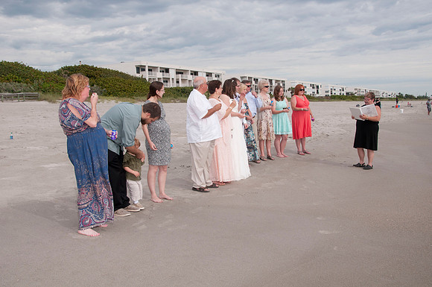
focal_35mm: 36
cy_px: 144
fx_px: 431
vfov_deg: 36.8
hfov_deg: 53.2
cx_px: 216
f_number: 9
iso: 100
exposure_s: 1/250
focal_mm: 24
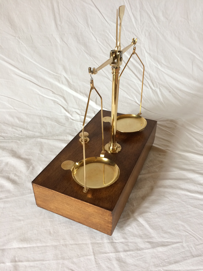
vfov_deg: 61.7
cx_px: 102
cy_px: 136
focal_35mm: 29
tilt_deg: -35.6
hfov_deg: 48.2
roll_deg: +1.5
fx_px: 227
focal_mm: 4.15
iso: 125
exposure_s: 1/33
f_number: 2.2
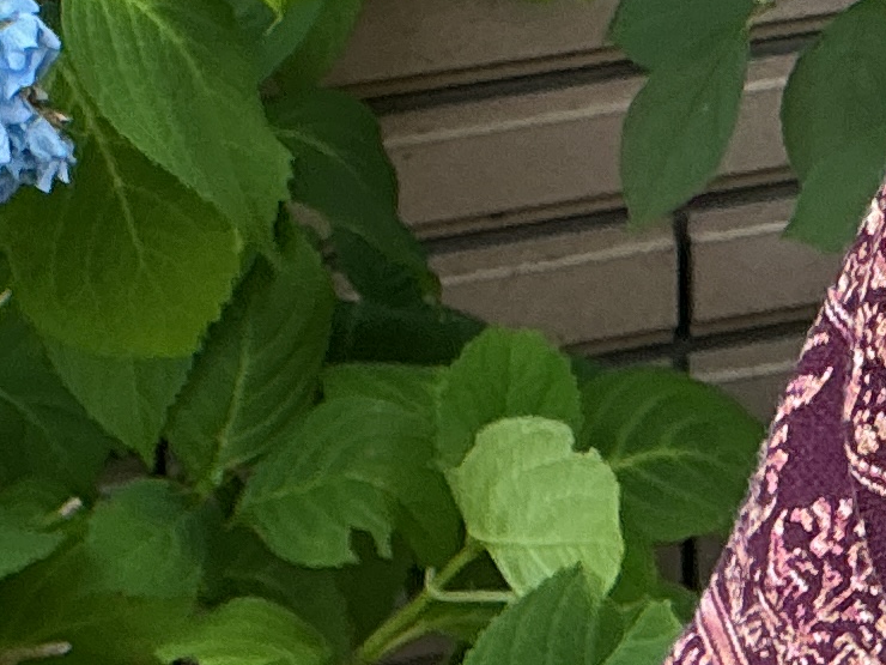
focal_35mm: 158
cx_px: 843
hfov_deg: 12.4
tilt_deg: -20.9
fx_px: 4044
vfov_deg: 9.3
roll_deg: +2.0
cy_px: -103
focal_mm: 3
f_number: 1.8
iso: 20
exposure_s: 1/222
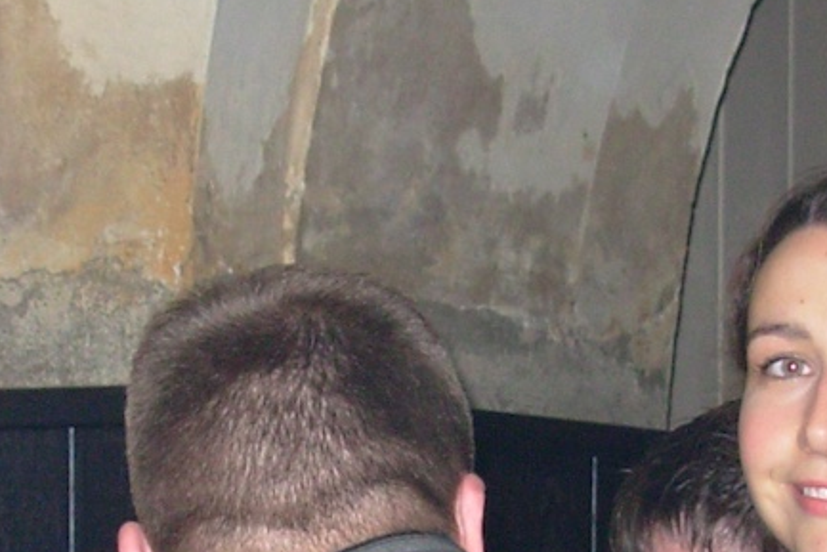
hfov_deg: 13.6
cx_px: 464
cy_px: 567
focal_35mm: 151
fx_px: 3470
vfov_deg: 9.0
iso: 77
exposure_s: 1/49.4
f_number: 2.9
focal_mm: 6.3
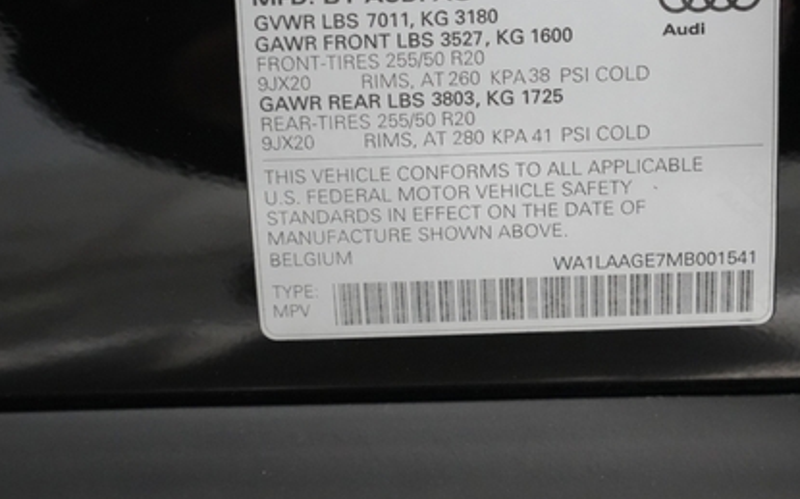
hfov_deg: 44.7
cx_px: 520
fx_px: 959
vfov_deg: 29.0
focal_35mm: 44
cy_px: 168
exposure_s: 1/100
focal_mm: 28
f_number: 4.5
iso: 10000
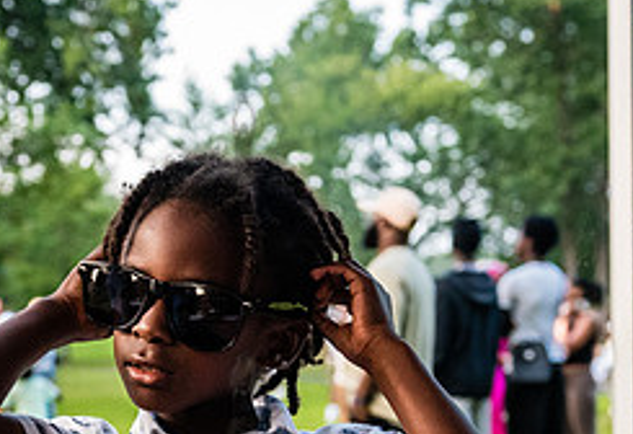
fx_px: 1632
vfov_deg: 15.0
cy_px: 361
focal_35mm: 92
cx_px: 157
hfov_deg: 21.8
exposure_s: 1/400
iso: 4000
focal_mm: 35
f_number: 3.2
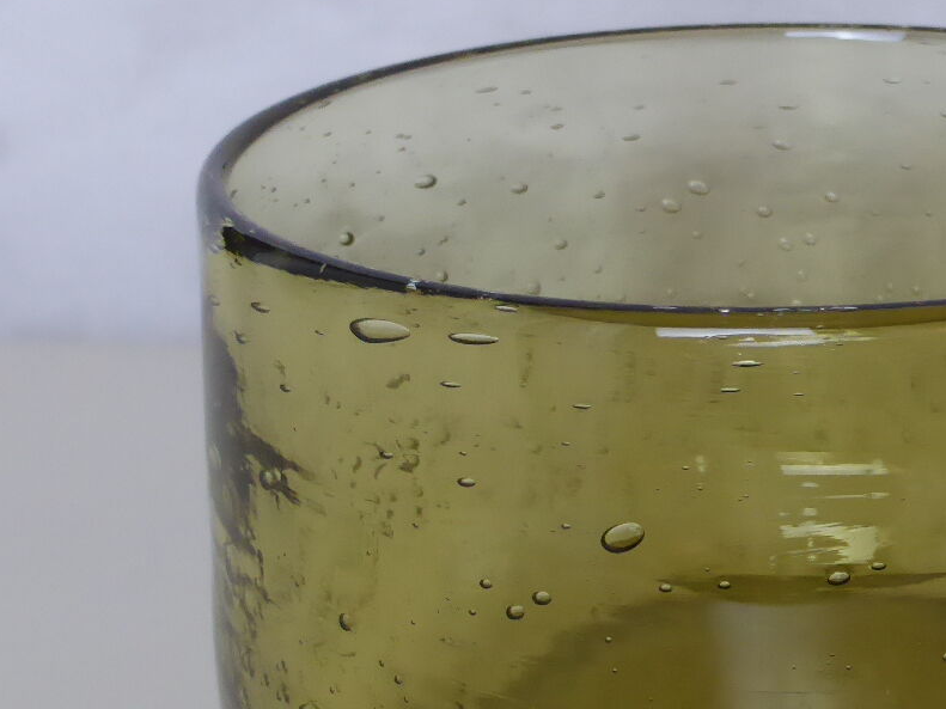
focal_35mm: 101
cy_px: 508
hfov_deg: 19.2
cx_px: 816
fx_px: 2760
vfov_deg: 14.6
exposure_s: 1/60
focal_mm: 6.9
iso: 320
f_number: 3.9
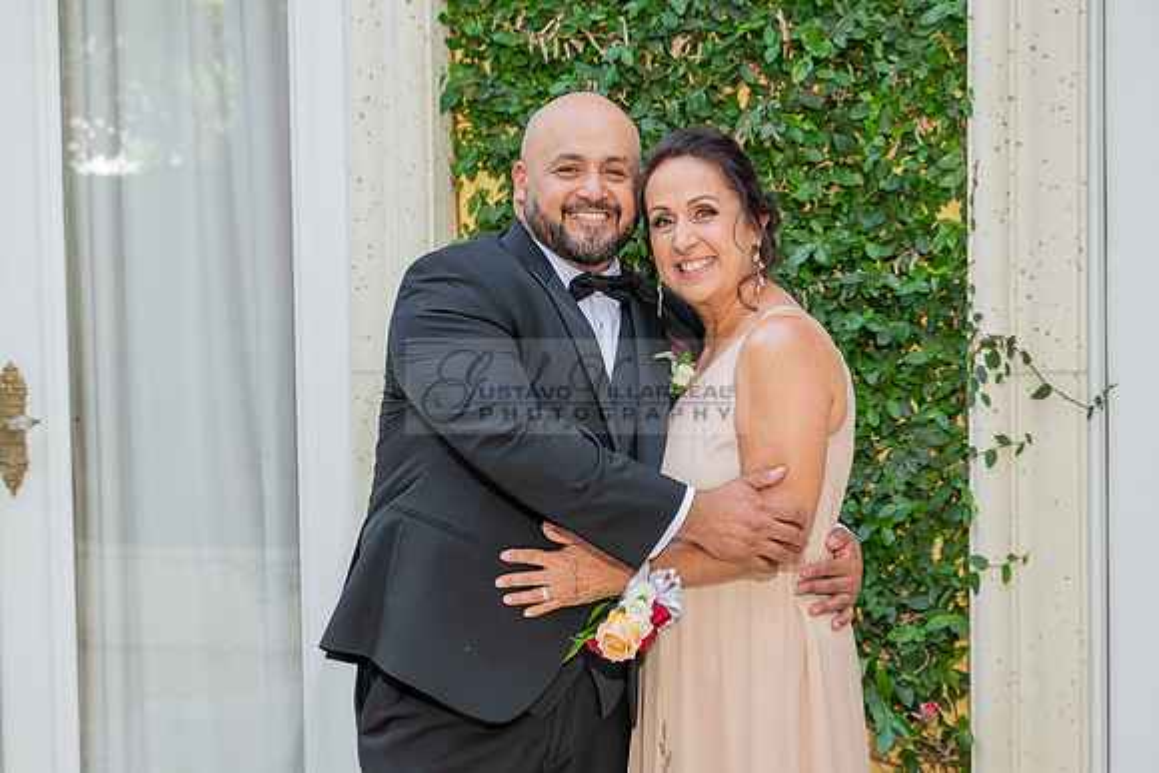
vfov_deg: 16.5
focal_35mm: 83
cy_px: 417
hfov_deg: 24.5
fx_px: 2660
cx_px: 475
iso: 200
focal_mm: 70
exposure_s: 1/200
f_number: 4.5
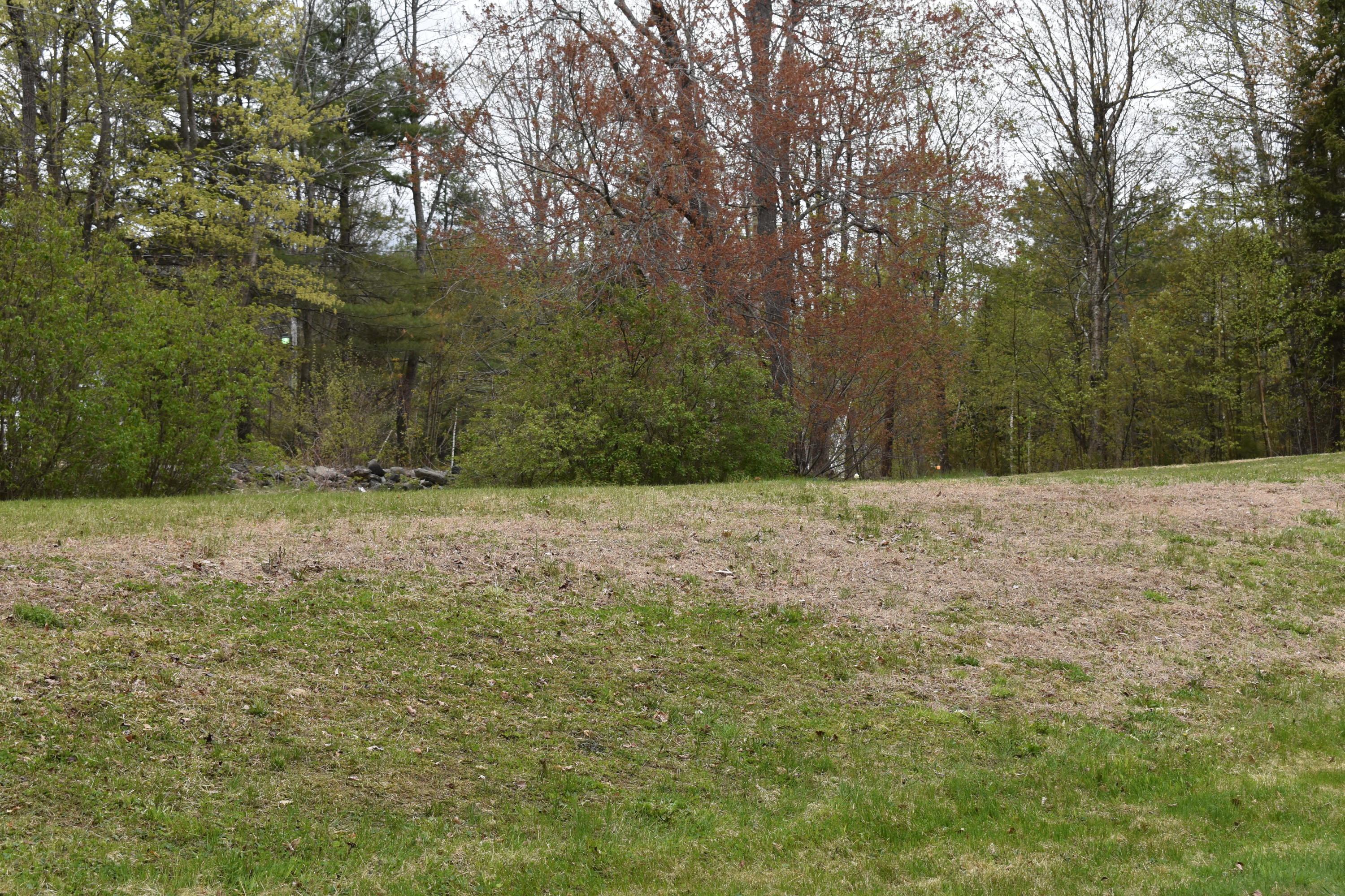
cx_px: 672
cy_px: 448
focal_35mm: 60
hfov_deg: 33.4
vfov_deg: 22.6
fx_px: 2241
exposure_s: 1/250
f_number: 8
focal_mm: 40
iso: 200
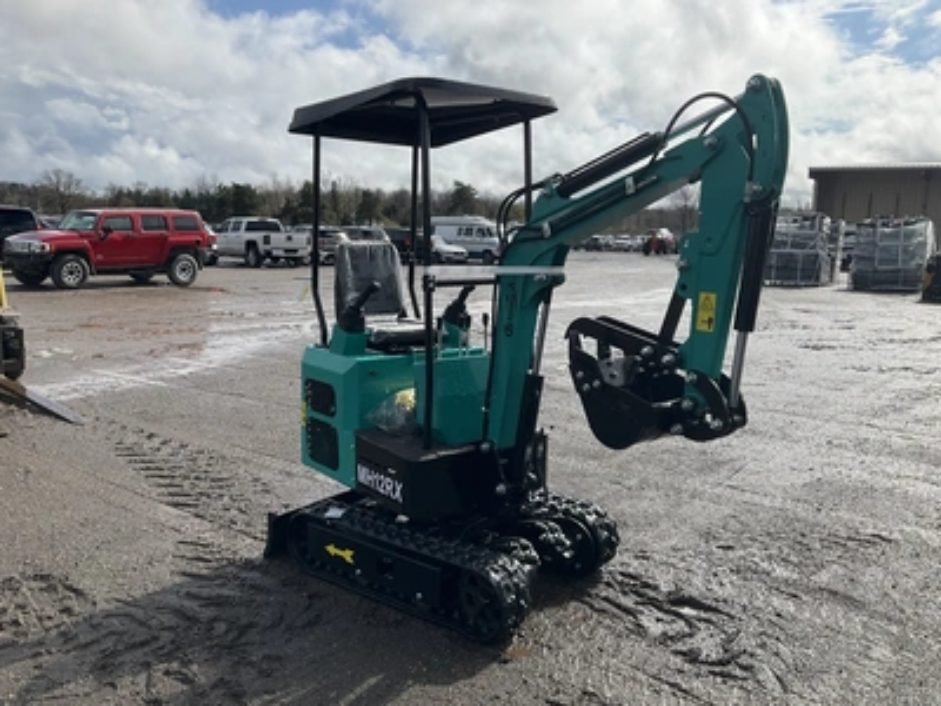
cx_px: 470
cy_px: 353
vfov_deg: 48.2
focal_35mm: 29
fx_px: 788
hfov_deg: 61.7
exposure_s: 1/3322
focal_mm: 3
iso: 25
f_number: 1.8
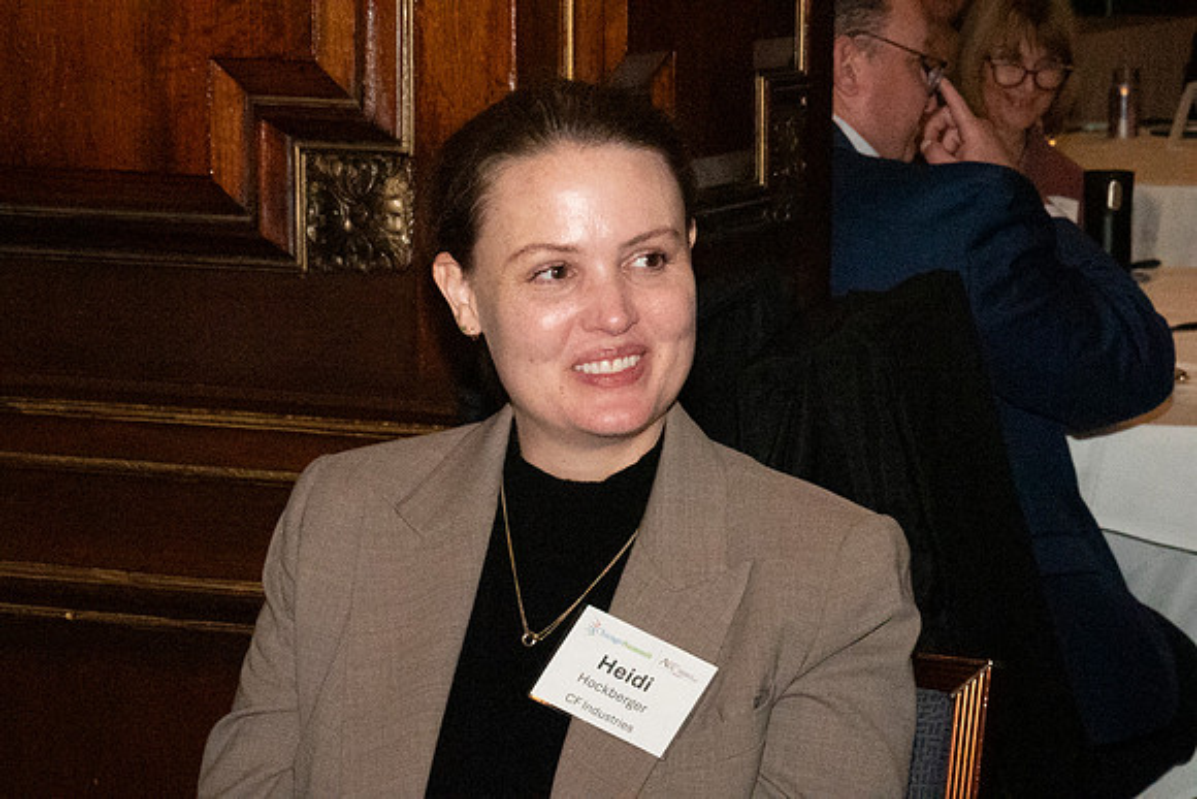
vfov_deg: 11.7
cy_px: 400
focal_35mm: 117
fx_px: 3891
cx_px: 598
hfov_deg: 17.5
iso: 20000
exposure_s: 1/160
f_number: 16
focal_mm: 78
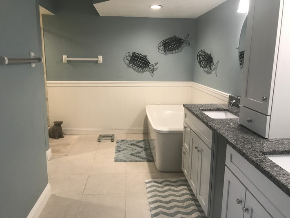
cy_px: 109
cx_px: 145
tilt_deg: -11.7
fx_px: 235
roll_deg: -1.1
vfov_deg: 49.7
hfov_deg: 63.5
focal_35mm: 28
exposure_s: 1/30
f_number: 1.8
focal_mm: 3.99
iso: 32
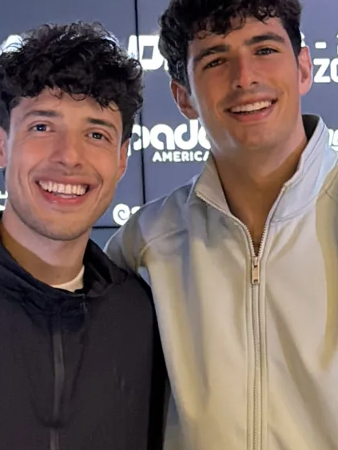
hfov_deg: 12.6
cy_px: 385
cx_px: 174
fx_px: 1536
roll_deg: +2.2
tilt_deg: -0.5
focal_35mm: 118
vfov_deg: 16.5
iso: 640
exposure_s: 1/30
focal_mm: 5.96
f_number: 1.6
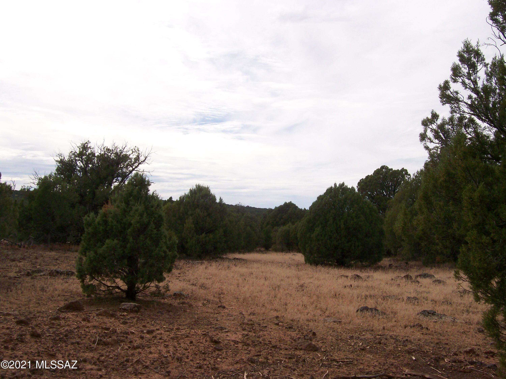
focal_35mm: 36
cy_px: 190
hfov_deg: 51.4
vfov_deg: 39.7
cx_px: 253
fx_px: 526
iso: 80
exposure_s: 1/851
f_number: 4.8
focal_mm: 6
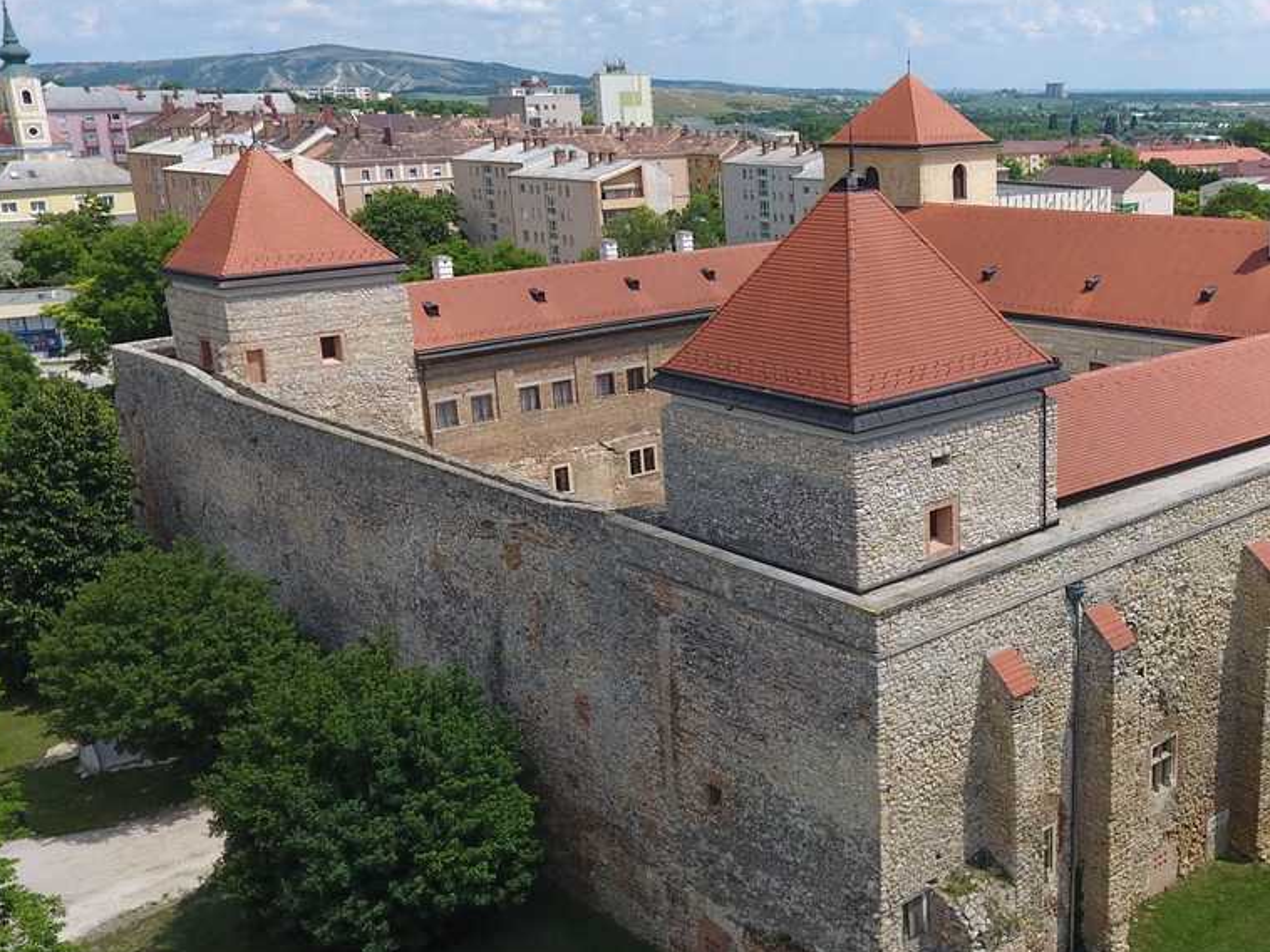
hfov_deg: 46.9
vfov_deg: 37.7
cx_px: 977
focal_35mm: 38
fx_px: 1394
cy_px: 483
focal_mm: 3.61
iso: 100
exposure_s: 1/876
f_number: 2.8
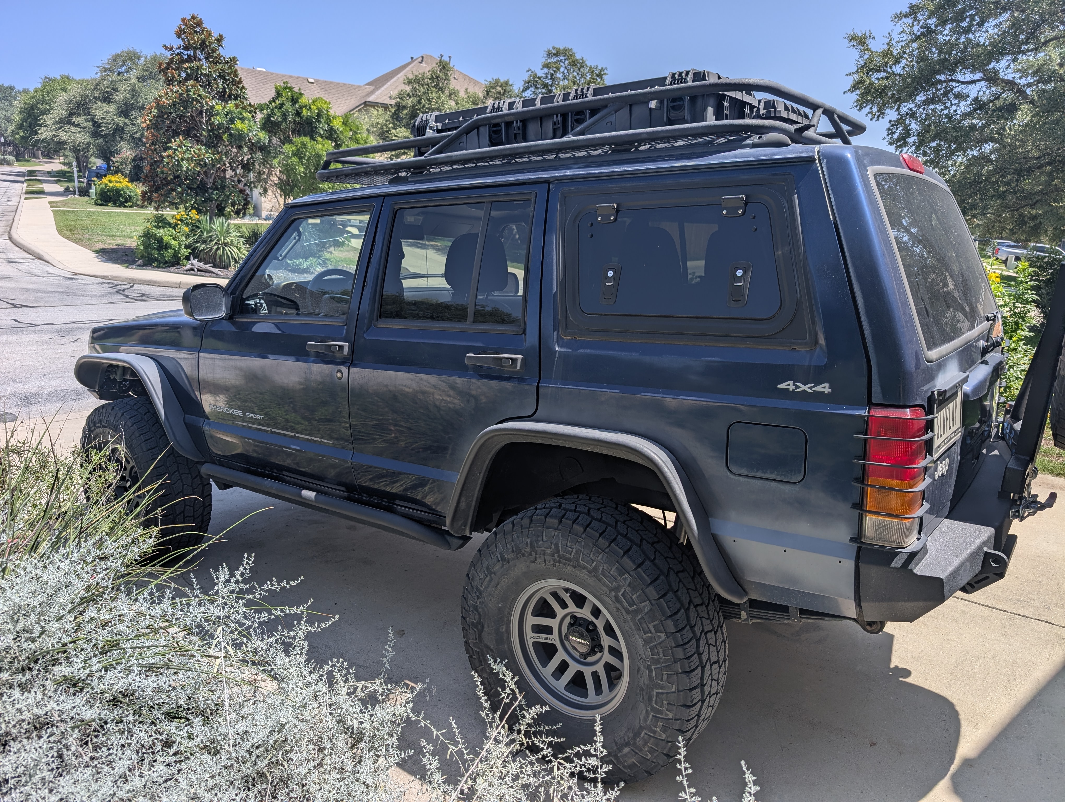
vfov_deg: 56.9
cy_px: 401
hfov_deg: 71.5
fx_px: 739
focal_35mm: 24
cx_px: 532
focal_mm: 6.9
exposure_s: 1/1011
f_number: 1.68
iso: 20
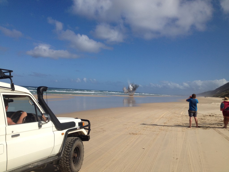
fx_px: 232
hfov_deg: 52.6
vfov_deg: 40.7
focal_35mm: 35
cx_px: 114
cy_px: 86
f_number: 2.4
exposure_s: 1/3247
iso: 50
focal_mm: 4.28
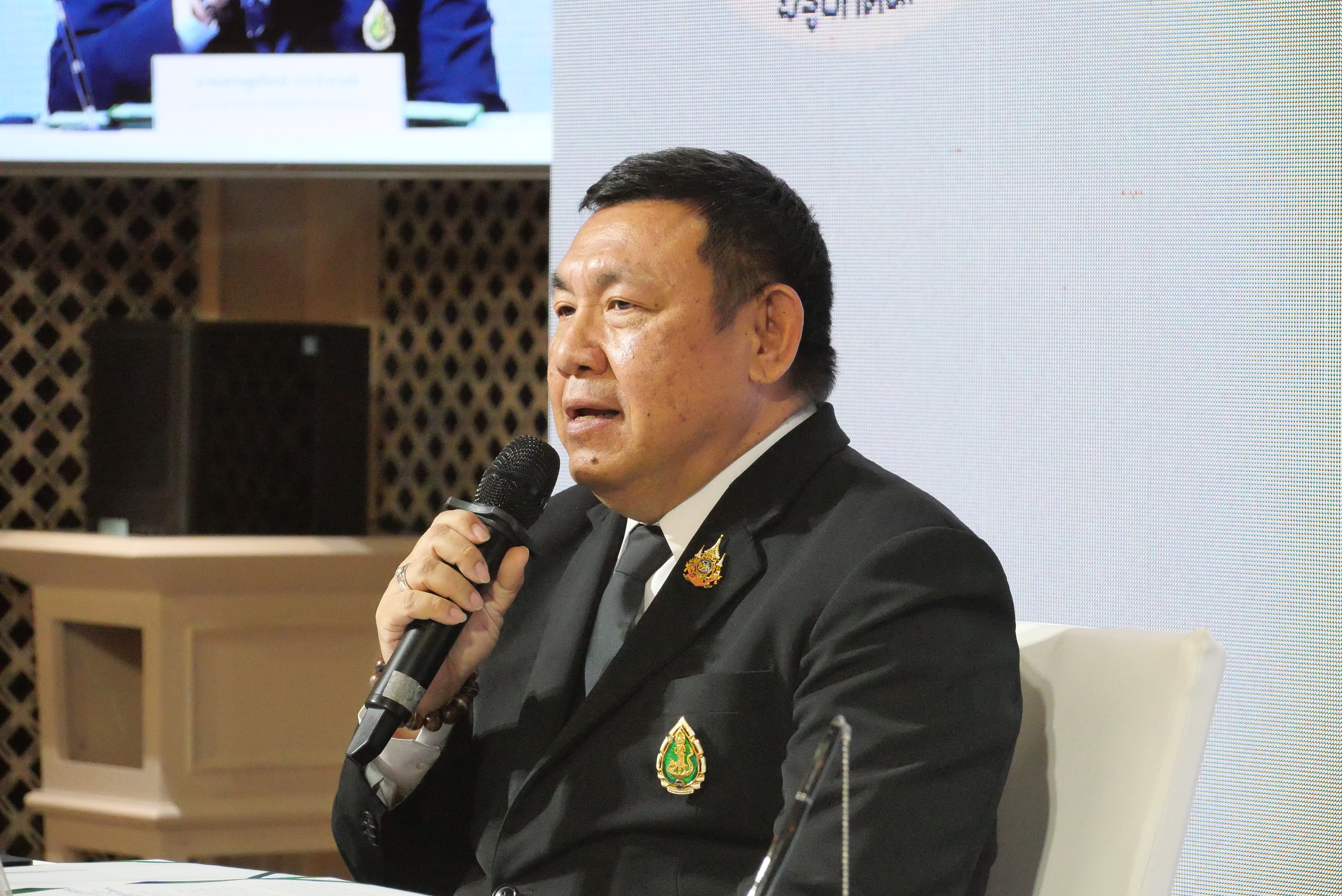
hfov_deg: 11.2
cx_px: 671
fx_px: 6863
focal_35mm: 184
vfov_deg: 7.5
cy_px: 448
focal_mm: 89
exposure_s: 1/250
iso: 6400
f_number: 5.6
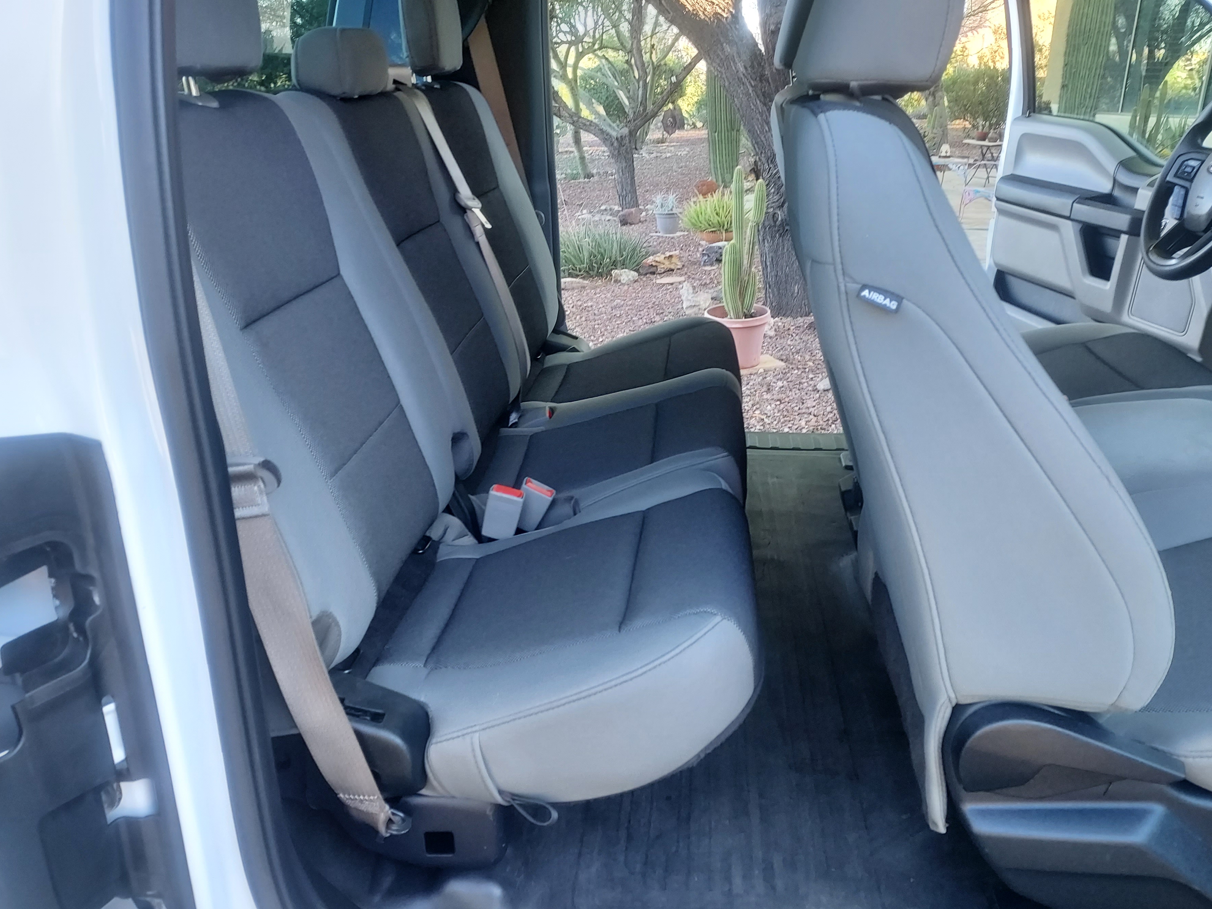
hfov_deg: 65.2
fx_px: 945
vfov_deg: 51.3
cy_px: 476
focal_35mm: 27
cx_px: 656
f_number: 1.8
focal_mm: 4.6
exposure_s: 1/60
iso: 160
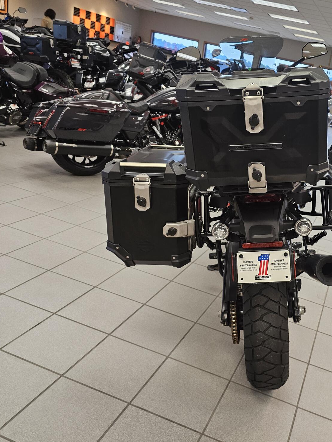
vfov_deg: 58.4
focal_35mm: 31
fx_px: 396
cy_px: 221
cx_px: 261
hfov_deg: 43.5
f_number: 1.7
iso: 200
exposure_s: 1/120
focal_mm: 6.3
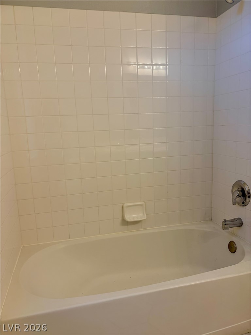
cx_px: 126
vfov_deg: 67.3
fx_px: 251
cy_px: 168
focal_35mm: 26
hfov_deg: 53.1
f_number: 1.6
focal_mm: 5.96
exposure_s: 1/60
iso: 125
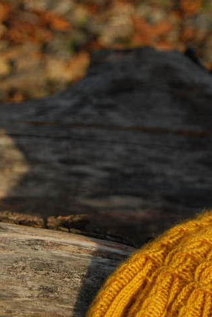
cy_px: 206
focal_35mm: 173
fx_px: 1525
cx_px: 198
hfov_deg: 7.9
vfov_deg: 11.9
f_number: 5.6
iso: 100
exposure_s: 1/320
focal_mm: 55
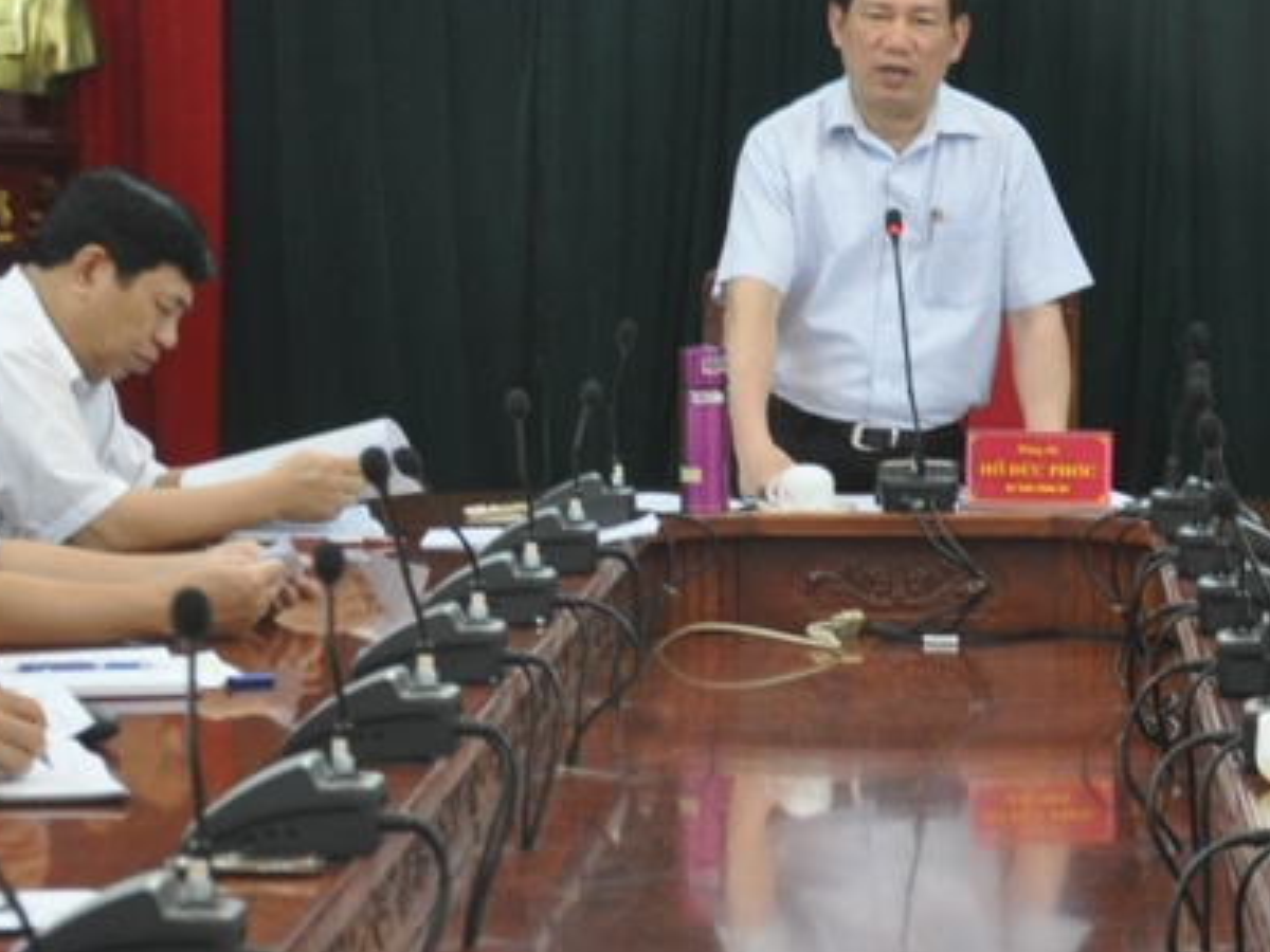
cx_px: 1070
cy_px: 736
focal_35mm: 177
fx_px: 6494
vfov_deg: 8.4
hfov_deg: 11.1
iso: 800
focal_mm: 48
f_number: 4.8
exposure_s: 1/20
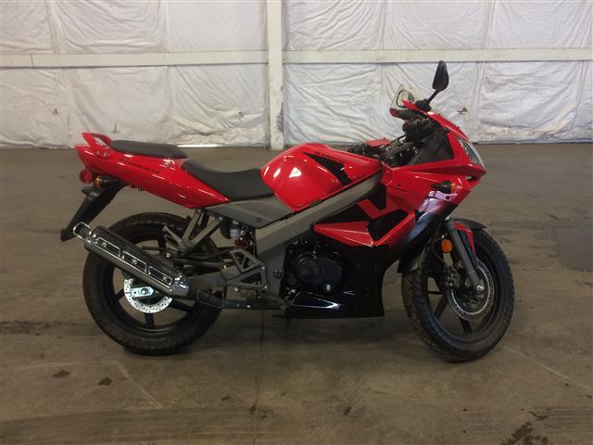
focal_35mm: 29
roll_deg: +0.7
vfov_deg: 48.2
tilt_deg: -21.6
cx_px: 296
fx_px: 497
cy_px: 222
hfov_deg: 61.7
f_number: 2.2
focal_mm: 4.15
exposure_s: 1/30
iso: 50
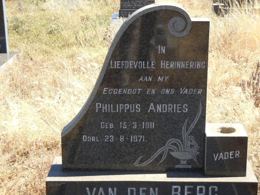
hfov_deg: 25.3
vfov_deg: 19.1
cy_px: 98
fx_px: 578
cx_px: 130
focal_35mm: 77
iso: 200
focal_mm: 13.9
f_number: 4.3
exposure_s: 1/400
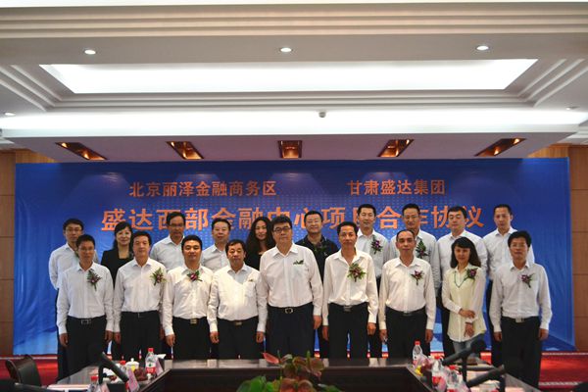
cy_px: 196
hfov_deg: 36.9
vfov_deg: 25.1
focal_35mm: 54
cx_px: 294
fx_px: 882
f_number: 5.6
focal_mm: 36
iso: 1600
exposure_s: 1/125
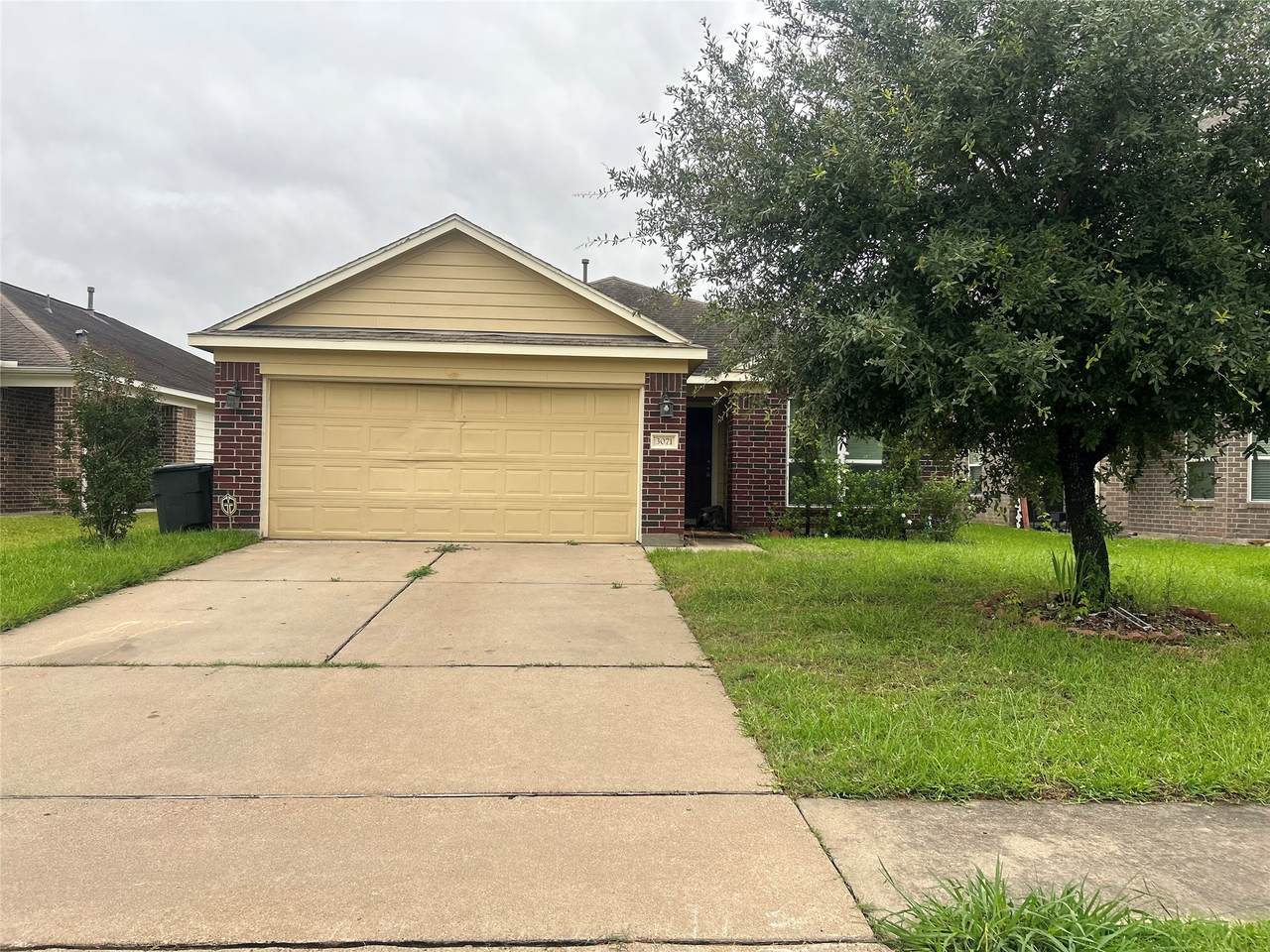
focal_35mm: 26
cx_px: 635
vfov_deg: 53.1
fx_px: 954
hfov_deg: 67.3
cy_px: 476
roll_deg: -0.6
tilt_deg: +0.6
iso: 50
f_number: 1.5
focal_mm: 5.7
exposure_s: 1/696
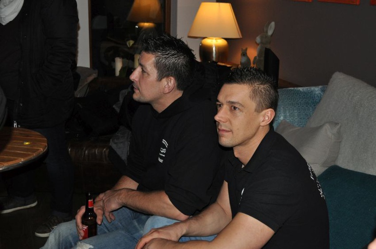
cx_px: 188
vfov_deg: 28.0
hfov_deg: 41.2
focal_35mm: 48
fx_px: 501
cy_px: 124
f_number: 4.8
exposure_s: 1/60
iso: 800
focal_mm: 32
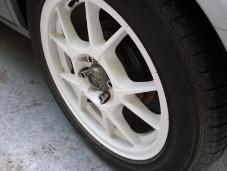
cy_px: 86
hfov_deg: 49.0
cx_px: 114
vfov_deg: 37.7
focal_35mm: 38
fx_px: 249
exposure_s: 1/45
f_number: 2.8
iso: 100
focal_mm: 6.3
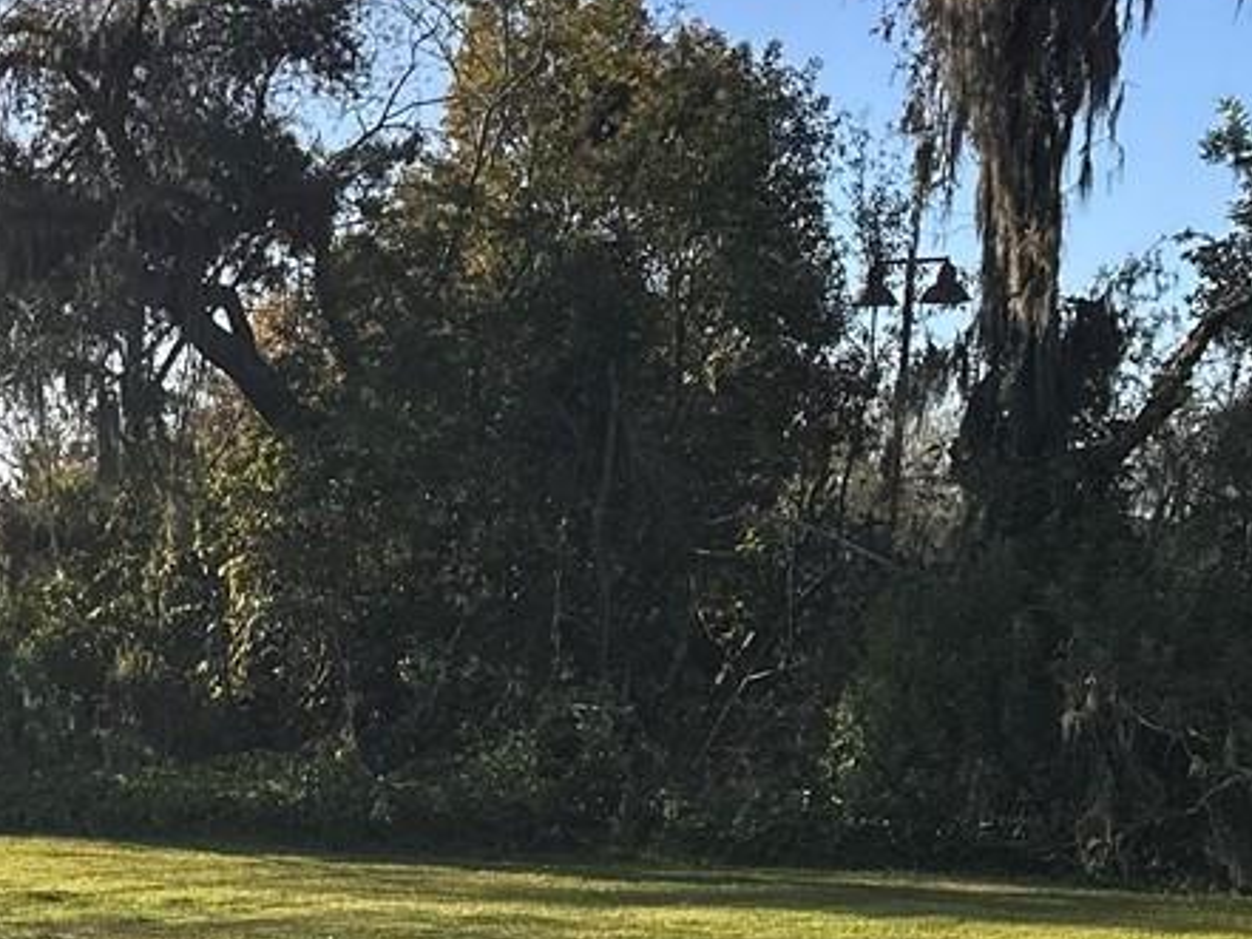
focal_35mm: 87
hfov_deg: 20.8
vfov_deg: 16.3
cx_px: -290
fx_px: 3147
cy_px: 1115
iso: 80
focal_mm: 6.86
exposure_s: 1/2967
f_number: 1.78
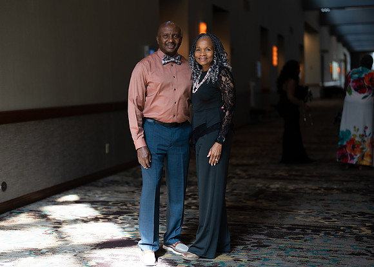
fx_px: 588
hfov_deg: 35.3
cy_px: 128
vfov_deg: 25.6
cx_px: 189
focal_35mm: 55
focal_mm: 50
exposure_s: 1/320
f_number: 1.2
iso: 125
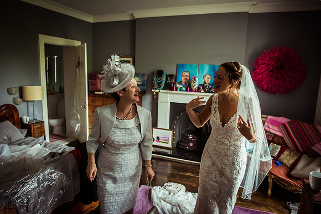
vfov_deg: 53.2
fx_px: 214
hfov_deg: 73.7
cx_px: 160
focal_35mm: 24
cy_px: 107
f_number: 3.2
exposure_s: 1/125
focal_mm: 24
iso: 900
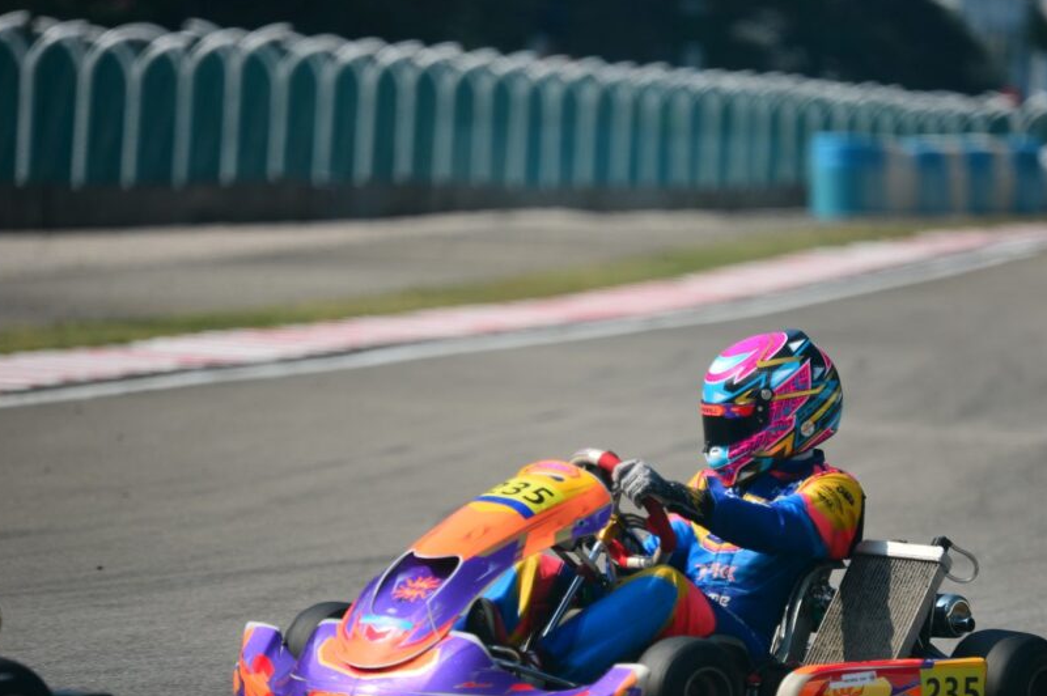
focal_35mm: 384
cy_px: 436
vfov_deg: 3.6
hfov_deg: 5.4
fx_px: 11159
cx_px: 610
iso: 100
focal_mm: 300
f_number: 4
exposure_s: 1/1000
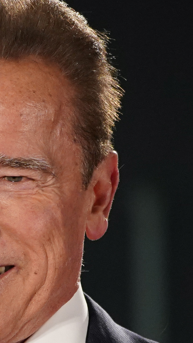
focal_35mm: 931
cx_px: -287
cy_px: 435
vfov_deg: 2.3
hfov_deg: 1.3
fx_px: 8467
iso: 2500
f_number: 5.6
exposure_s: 1/500
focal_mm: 194
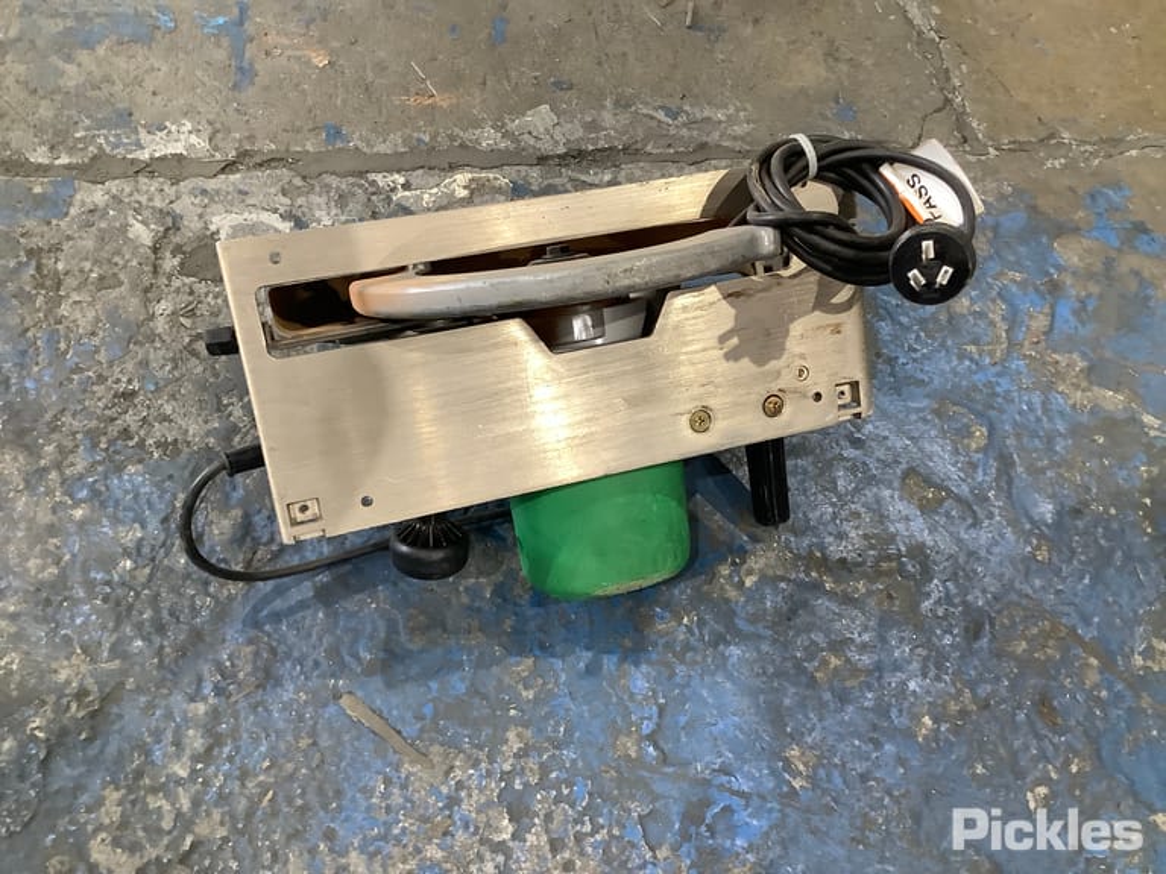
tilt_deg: -60.8
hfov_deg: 58.4
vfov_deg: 45.4
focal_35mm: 31
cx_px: 583
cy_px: 437
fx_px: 1044
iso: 250
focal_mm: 3.3
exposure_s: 1/50
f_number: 2.4
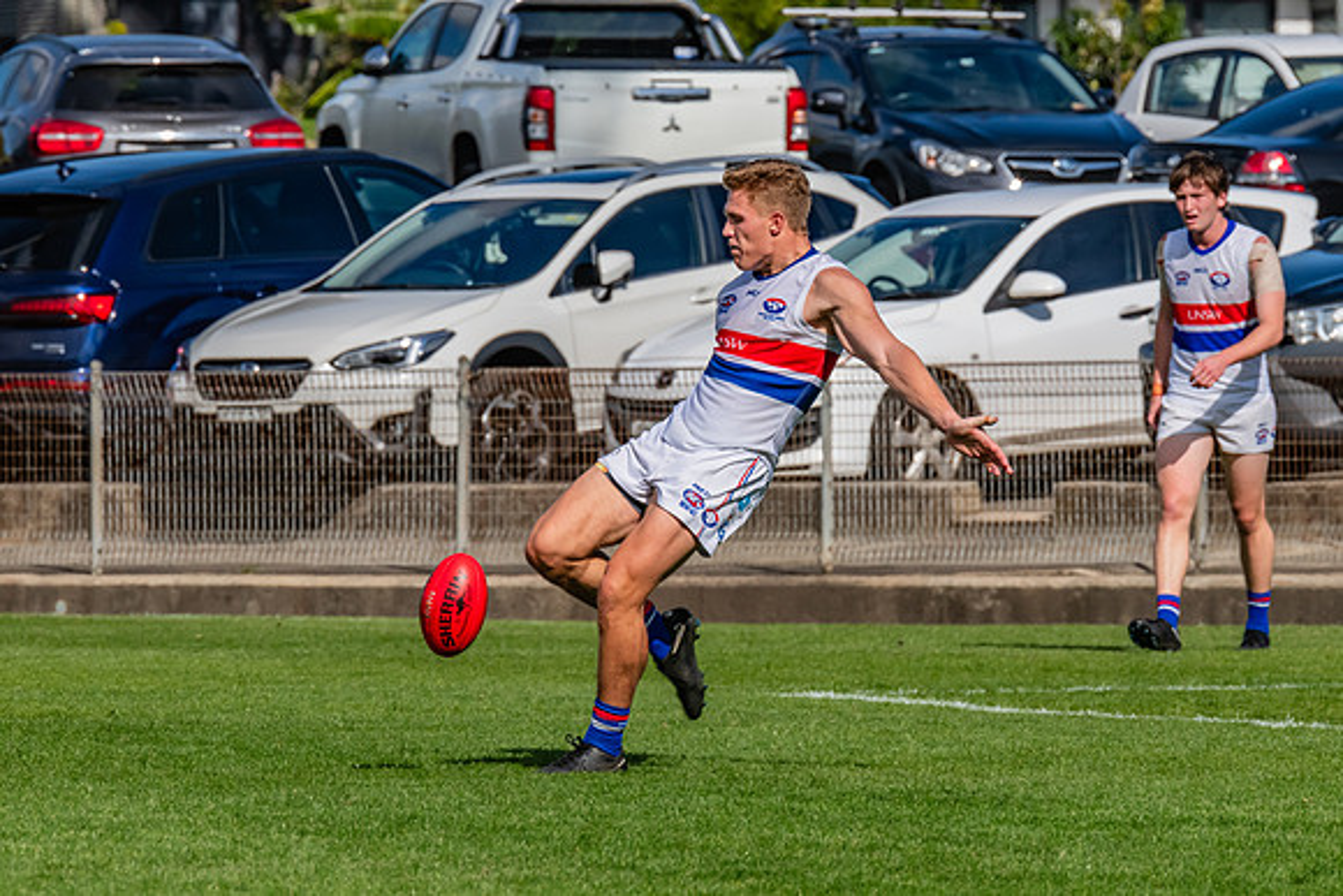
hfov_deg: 3.8
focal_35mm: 544
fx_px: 20293
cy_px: 391
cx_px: 679
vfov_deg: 2.5
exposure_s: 1/1600
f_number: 16
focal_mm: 420
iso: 800
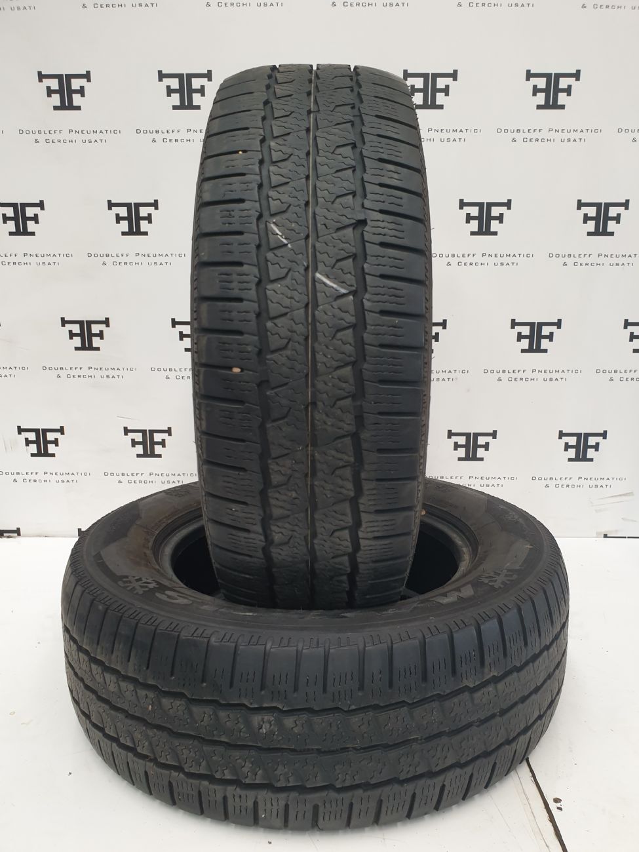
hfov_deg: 53.1
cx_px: 320
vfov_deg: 67.3
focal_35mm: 26
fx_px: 640
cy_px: 426
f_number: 2.4
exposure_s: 1/100
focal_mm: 4.3
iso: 100
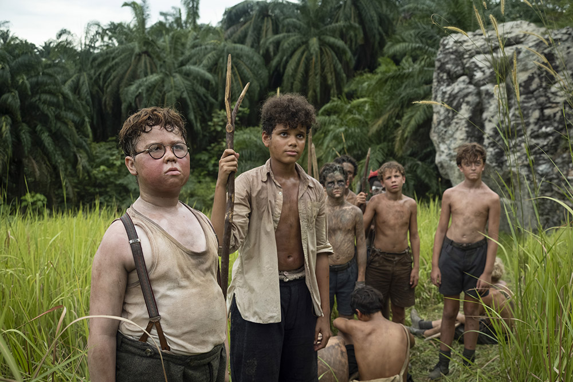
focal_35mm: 42
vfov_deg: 31.9
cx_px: 286
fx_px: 669
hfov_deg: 46.4
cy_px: 191
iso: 500
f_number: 4.5
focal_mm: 27.9
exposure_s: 1/2500
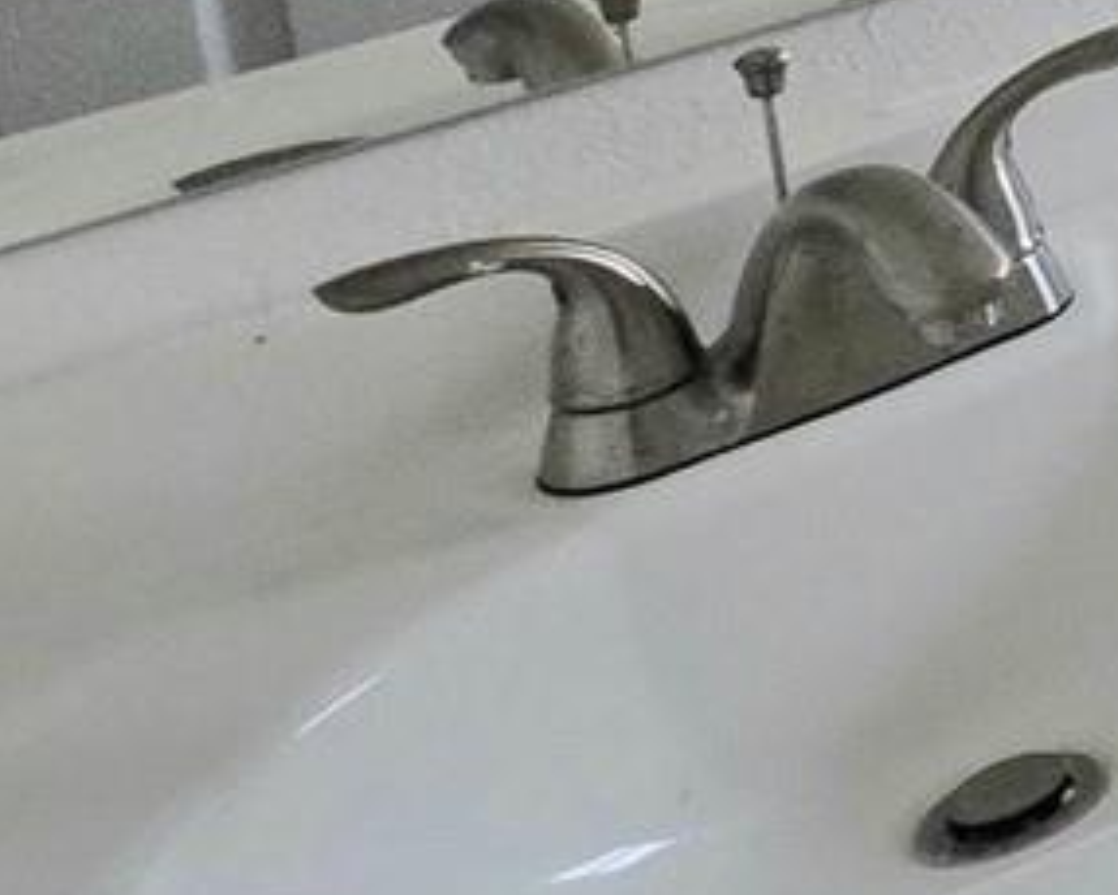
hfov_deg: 13.6
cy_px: -586
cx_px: 2928
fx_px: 2350
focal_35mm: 71
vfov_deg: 18.2
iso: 200
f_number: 2.2
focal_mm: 2.2
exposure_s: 1/60.2
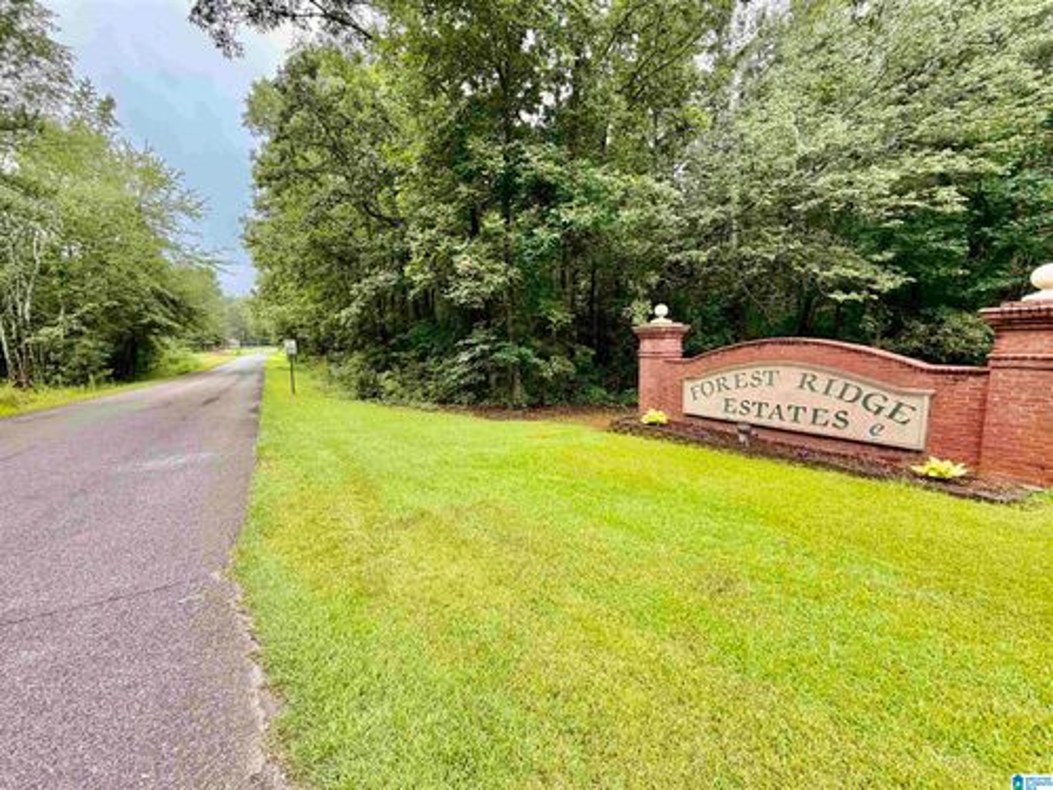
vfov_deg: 85.7
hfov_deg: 102.1
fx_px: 426
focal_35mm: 14
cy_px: 395
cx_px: 526
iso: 100
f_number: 2.2
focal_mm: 2.22
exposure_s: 1/121
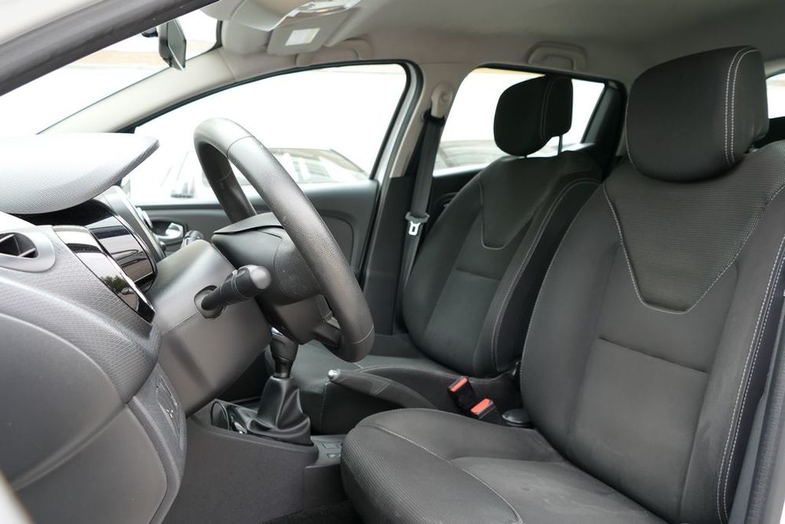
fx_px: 632
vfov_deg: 45.0
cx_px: 392
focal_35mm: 29
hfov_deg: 63.7
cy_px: 262
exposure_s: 1/100
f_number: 3
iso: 125
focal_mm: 10.6
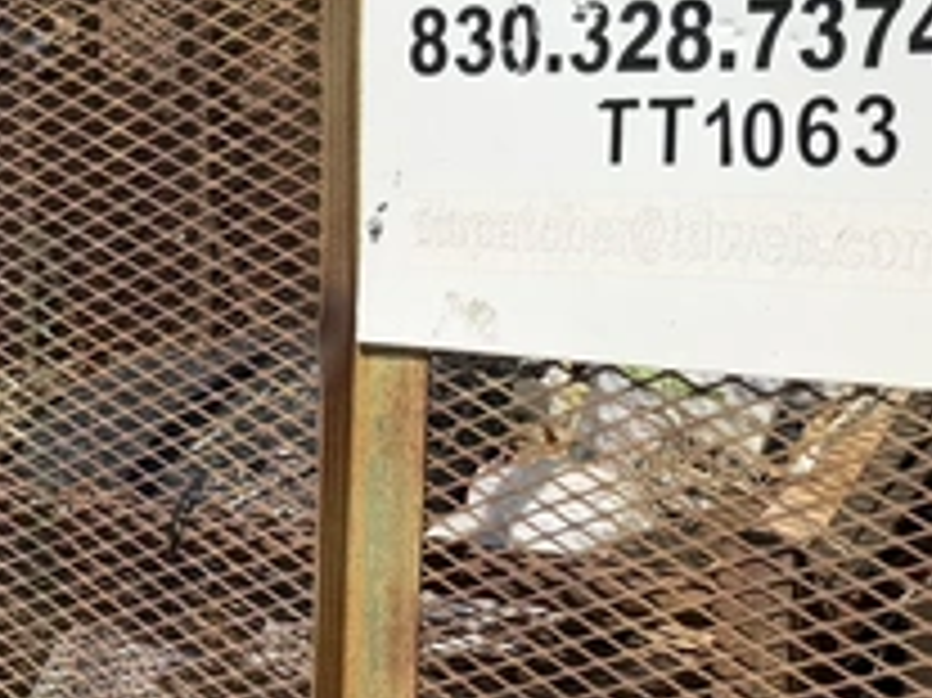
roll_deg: -0.1
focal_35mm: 87
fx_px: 2341
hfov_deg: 22.2
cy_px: 448
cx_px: 189
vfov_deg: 16.9
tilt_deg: -10.0
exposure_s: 1/5319
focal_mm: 6.76
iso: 80
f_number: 1.78
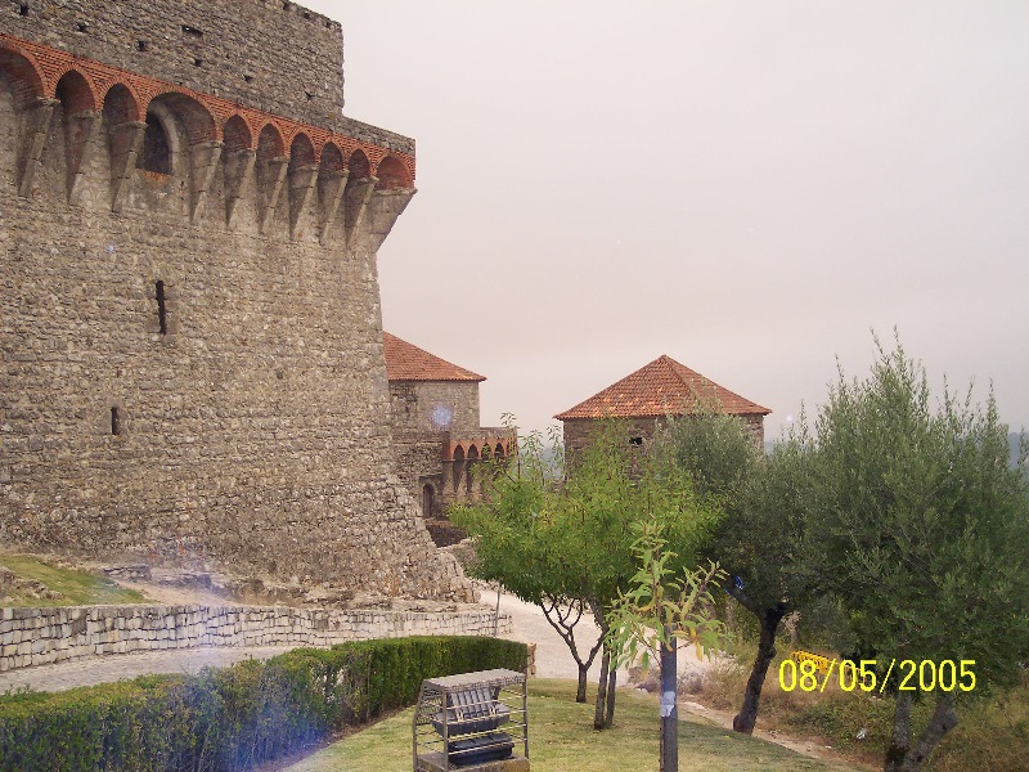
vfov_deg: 37.7
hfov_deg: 49.0
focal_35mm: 38
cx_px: 514
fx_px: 1130
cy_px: 386
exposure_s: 1/30
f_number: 2.8
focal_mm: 8
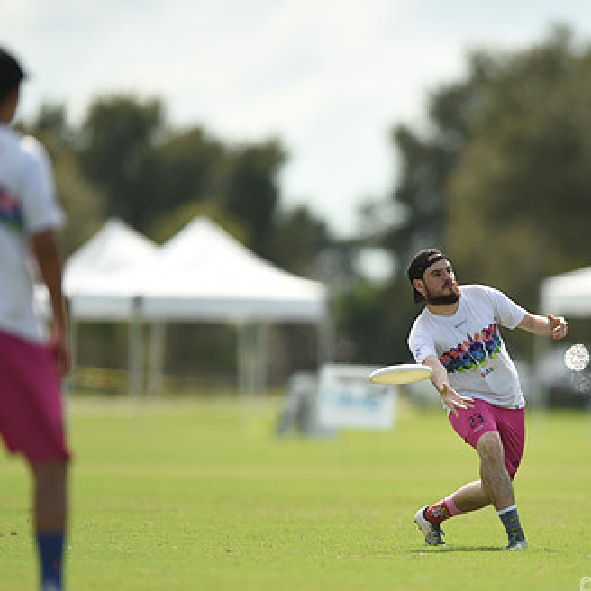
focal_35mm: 600
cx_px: 465
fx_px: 11590
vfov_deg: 2.9
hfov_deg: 2.9
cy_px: 317
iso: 160
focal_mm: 400
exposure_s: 1/3200
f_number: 2.8
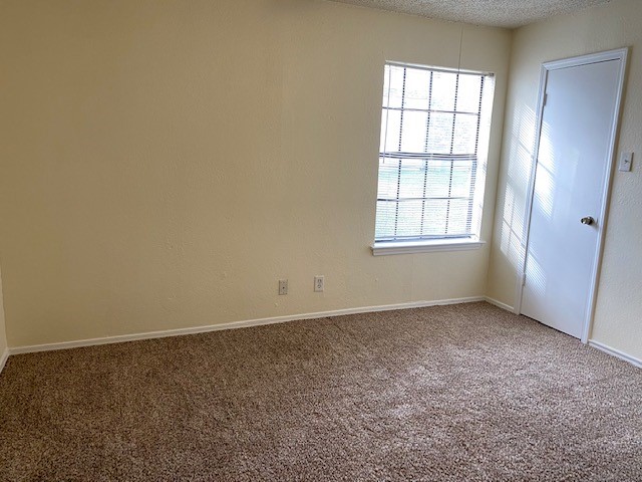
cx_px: 321
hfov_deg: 67.3
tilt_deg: -11.1
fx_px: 482
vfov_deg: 53.1
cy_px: 241
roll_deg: -1.2
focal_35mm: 26
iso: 160
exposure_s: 1/60
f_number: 1.8
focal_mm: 4.25
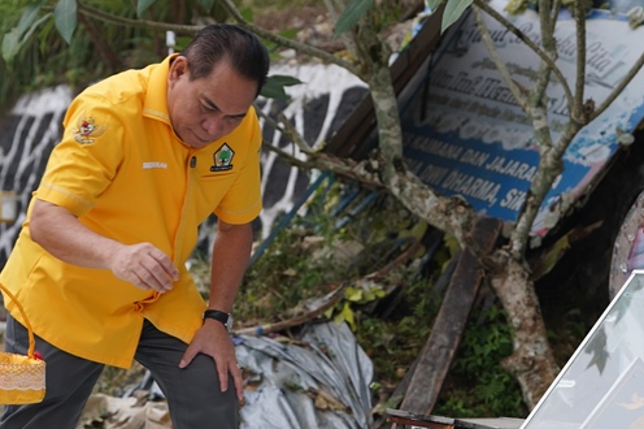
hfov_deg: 18.0
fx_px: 2020
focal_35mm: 113
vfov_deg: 12.1
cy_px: 275
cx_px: 480
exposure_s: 1/160
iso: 640
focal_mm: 70
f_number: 4
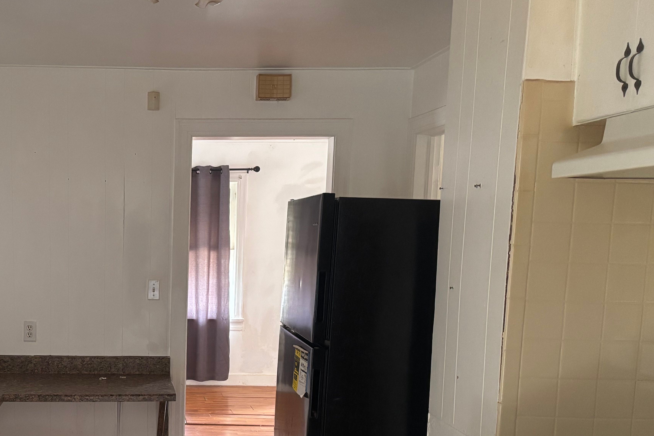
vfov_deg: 29.4
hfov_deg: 41.7
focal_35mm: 45
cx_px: 127
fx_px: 817
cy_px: 331
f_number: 1.6
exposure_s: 1/60
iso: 500
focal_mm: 5.96
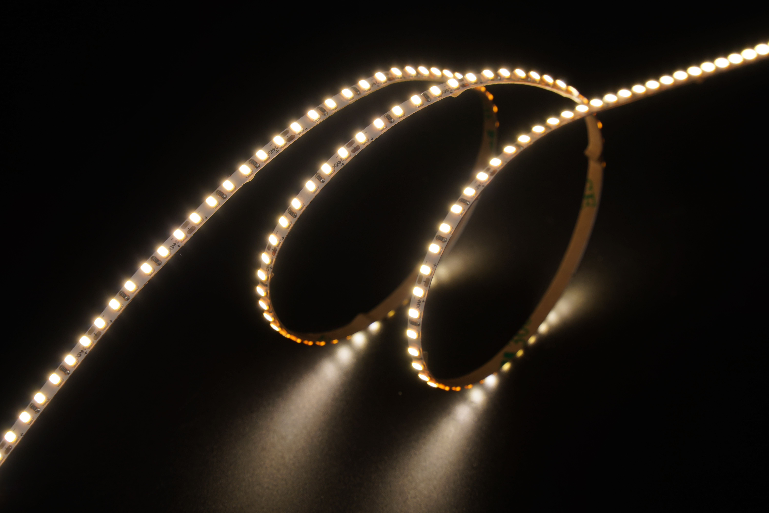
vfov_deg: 8.1
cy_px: 256
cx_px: 384
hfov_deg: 12.2
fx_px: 3610
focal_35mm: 169
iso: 100
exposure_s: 1/50
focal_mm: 169
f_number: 14
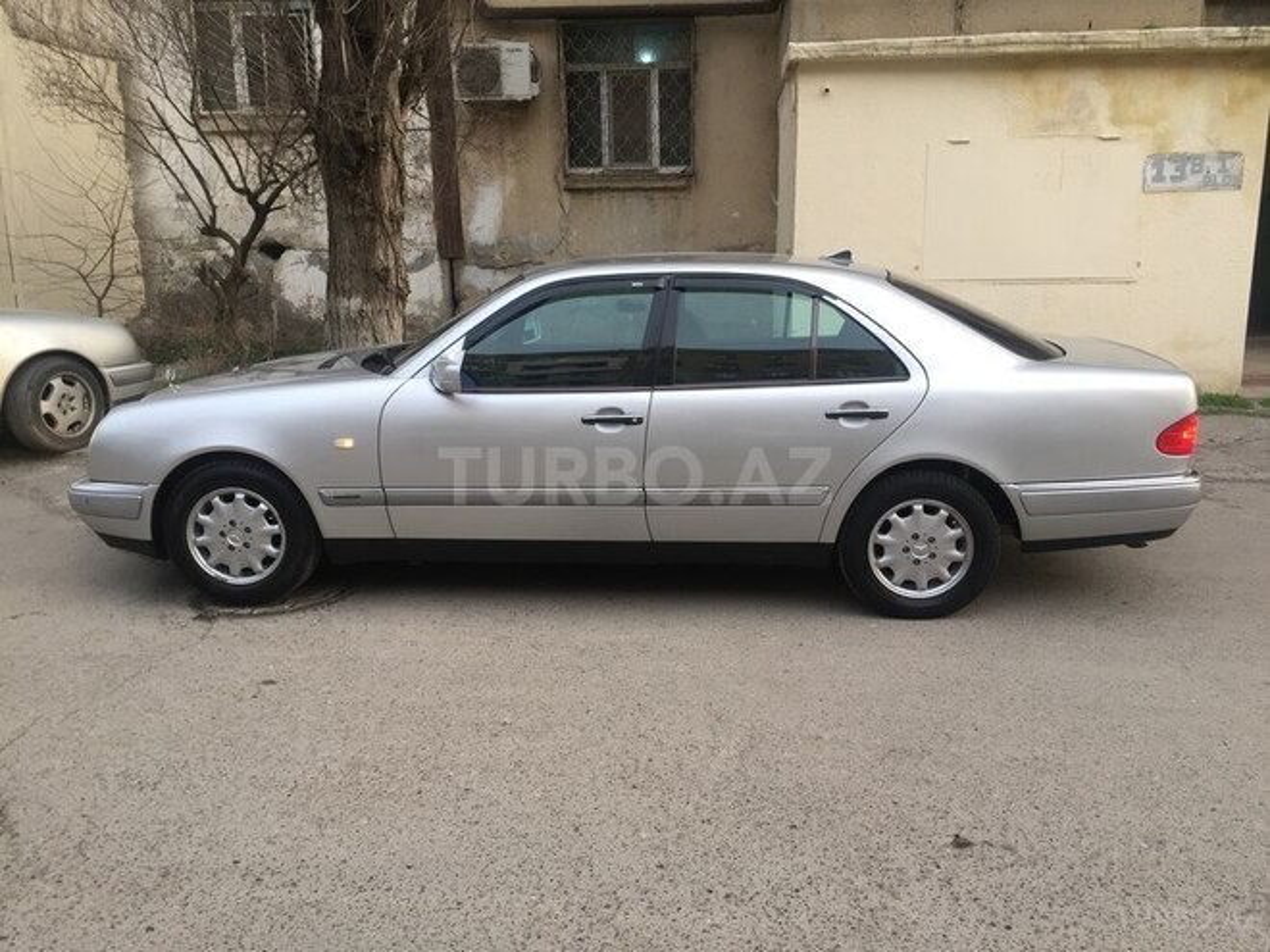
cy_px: 476
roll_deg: +1.4
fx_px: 1064
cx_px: 635
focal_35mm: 29
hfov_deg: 61.7
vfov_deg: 48.2
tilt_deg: -12.2
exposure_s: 1/50
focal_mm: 4.15
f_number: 2.2
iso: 40
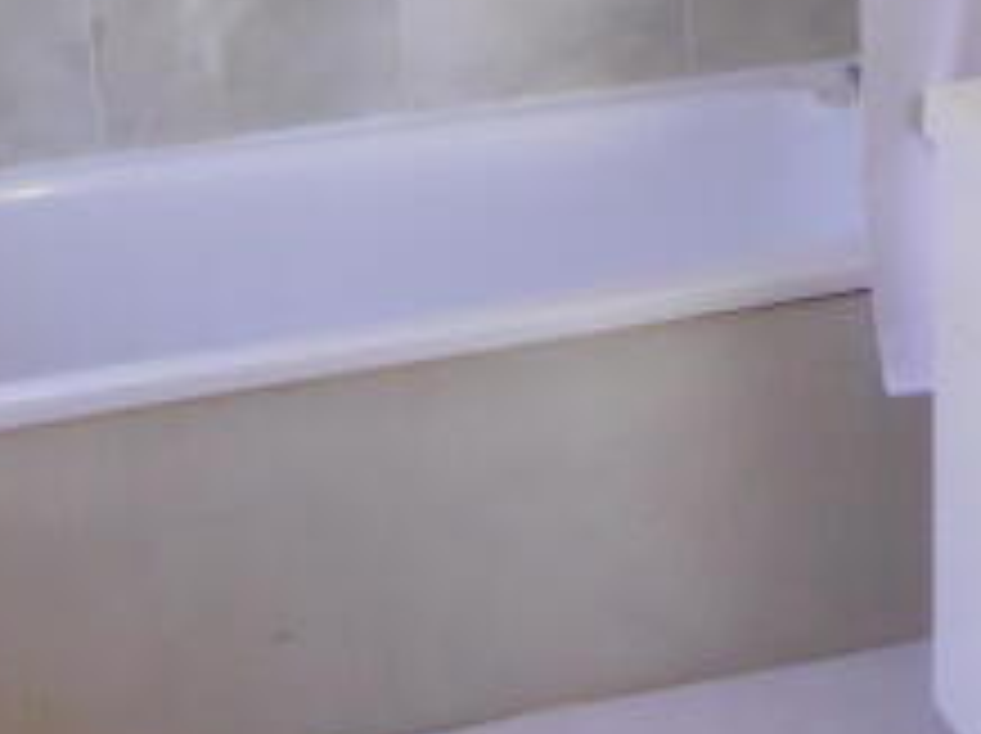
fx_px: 2123
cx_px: 682
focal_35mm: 75
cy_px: 11
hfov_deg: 25.8
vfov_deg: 19.1
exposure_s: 1/100
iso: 800
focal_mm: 5
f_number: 2.7
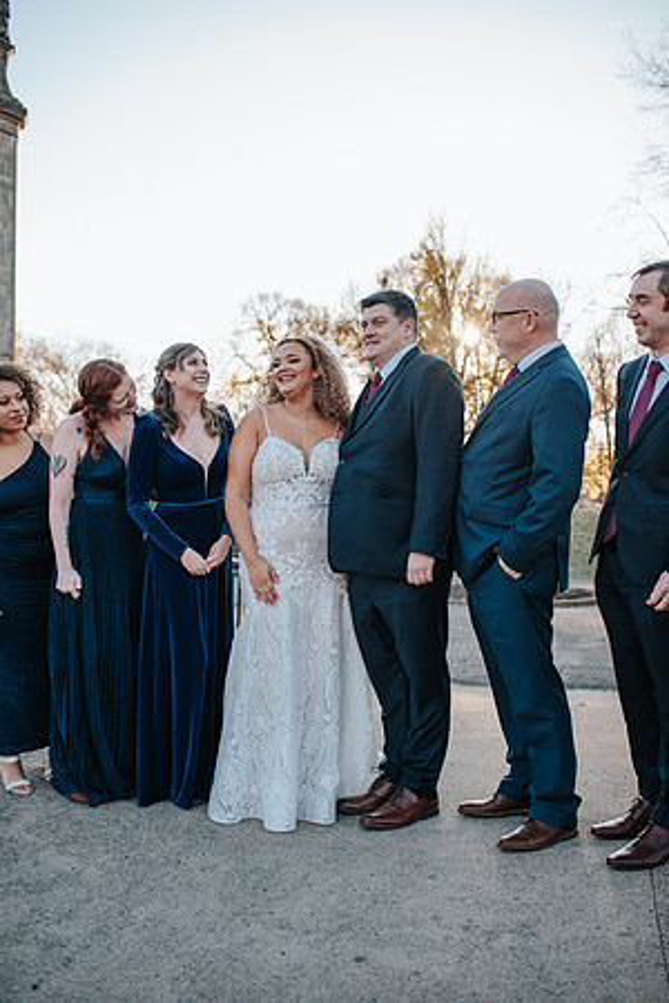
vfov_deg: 54.4
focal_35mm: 35
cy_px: 502
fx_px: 976
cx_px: 334
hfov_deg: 37.9
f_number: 2.8
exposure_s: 1/400
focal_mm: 35
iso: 125
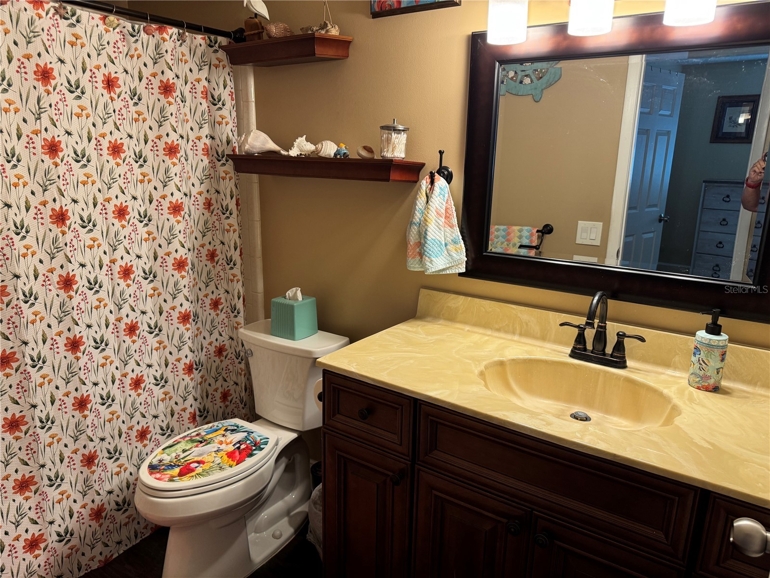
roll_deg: -1.2
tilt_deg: -14.0
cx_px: 385
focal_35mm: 24
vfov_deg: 56.8
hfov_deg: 71.6
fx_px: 534
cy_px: 289
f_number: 1.78
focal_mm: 6.76
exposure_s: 1/60
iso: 200
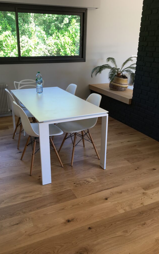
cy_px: 126
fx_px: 215
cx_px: 69
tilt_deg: -20.4
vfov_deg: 61.2
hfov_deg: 40.5
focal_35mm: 31
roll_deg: -0.1
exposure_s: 1/50
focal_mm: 4.15
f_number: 2.2
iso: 25
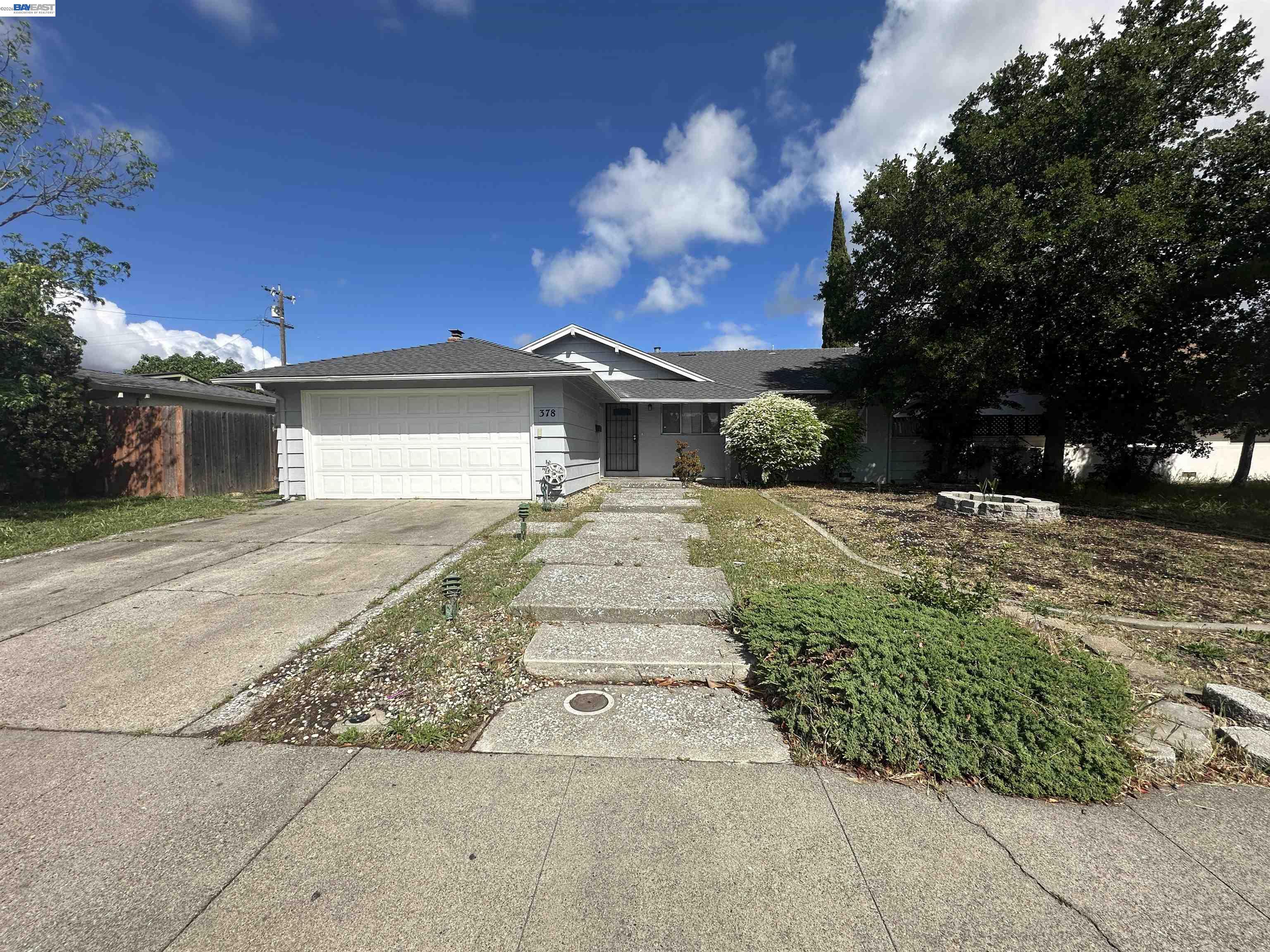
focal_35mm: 14
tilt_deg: -4.4
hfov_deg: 102.1
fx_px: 514
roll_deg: +0.4
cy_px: 476
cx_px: 635
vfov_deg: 85.7
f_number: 2.2
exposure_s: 1/3300
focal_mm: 2.22
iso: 50
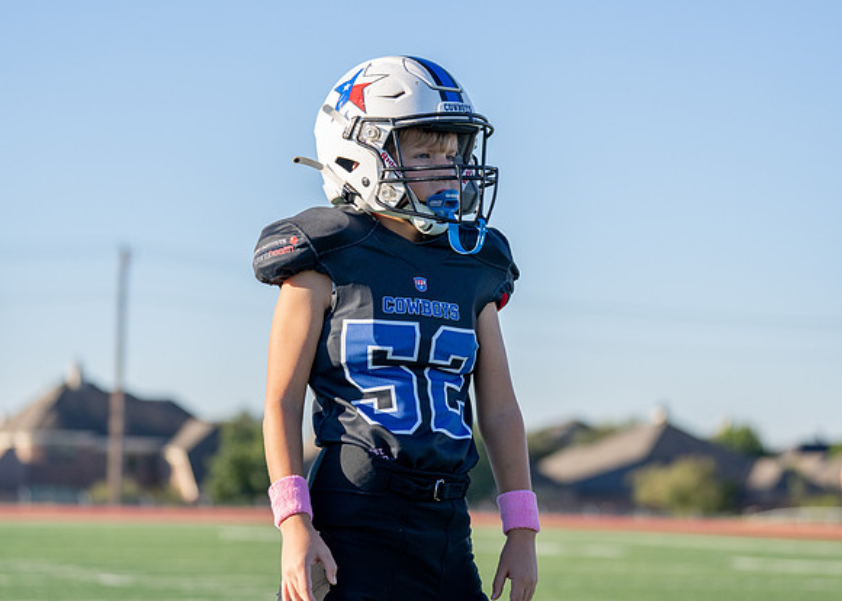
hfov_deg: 18.3
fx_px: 2614
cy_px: 275
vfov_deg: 13.1
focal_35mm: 109
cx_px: 429
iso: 250
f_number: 2.8
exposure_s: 1/2000
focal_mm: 80
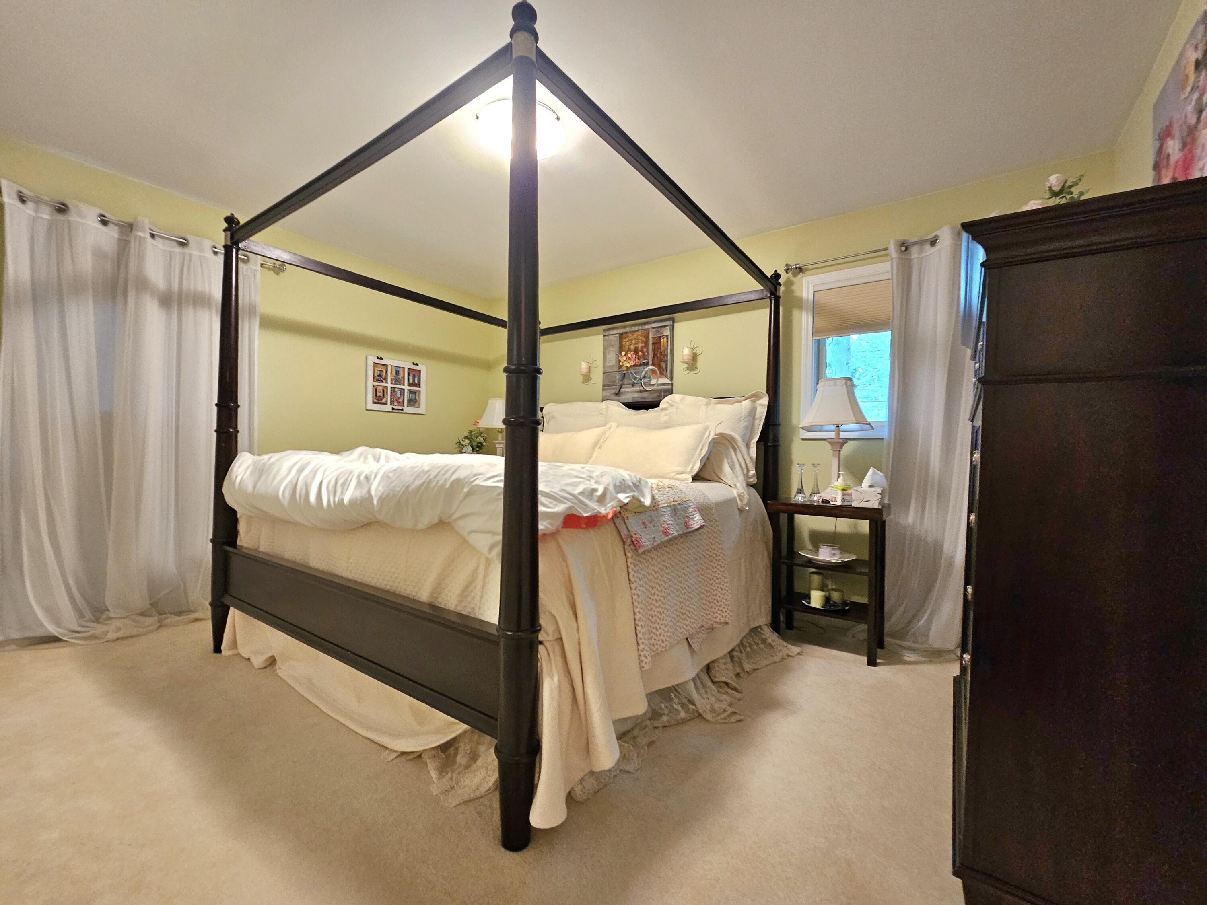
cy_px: 452
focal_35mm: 13
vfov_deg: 89.9
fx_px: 453
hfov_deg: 106.2
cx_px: 604
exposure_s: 1/40
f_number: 2.2
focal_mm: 2.2
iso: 320
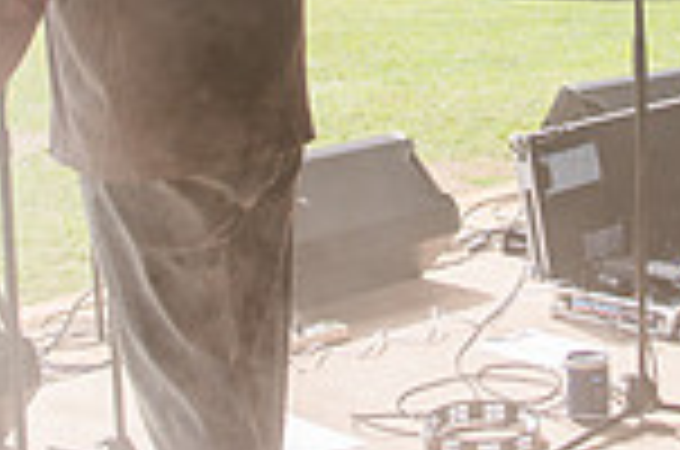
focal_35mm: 98
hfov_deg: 20.9
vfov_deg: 13.6
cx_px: 361
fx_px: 1847
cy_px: -72
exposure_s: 1/500
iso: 200
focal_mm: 24
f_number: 5.6
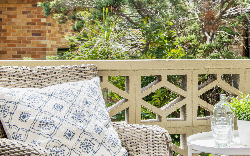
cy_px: 53
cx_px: 207
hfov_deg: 31.0
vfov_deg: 20.3
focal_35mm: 64
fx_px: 436
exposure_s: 1/100
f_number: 8
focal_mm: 34
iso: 100
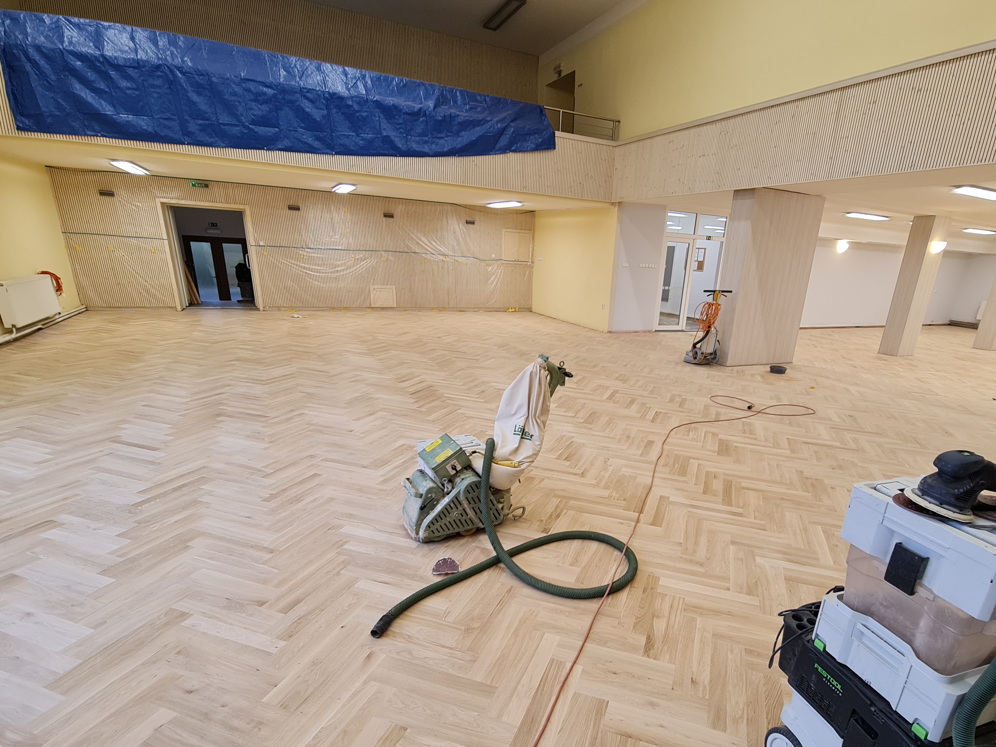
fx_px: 489
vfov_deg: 73.8
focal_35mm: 17
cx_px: 558
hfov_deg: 90.6
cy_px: 453
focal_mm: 2.2
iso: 200
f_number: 2.2
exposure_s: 1/50
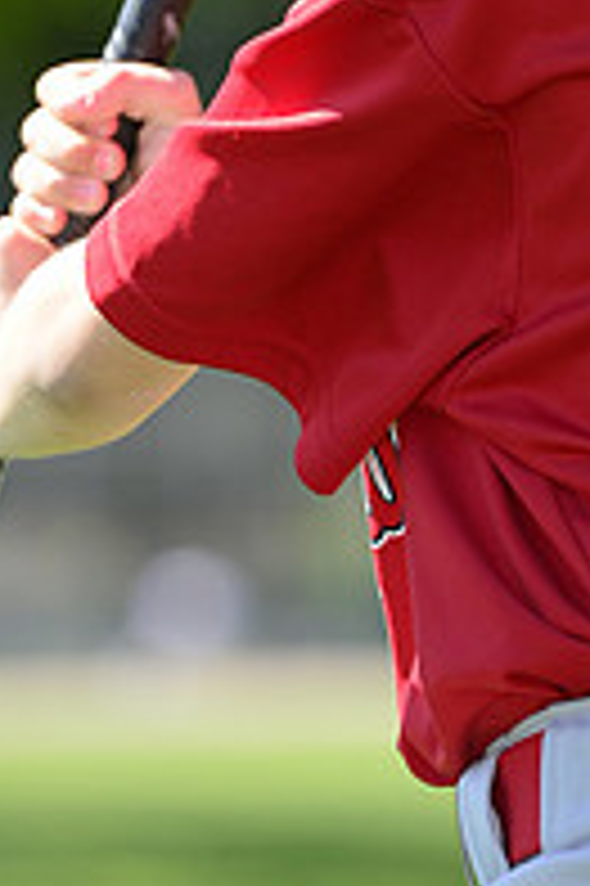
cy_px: -256
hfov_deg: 2.3
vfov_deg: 3.5
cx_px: 453
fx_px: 14504
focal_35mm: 589
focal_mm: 200
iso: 200
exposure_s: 1/400
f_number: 5.6
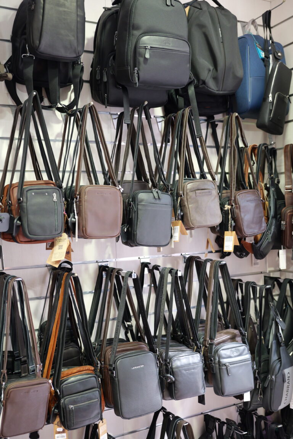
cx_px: 146
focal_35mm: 39
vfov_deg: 49.6
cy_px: 220
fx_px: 476
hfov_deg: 34.2
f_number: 2.8
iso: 2500
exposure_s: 1/60
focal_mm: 39
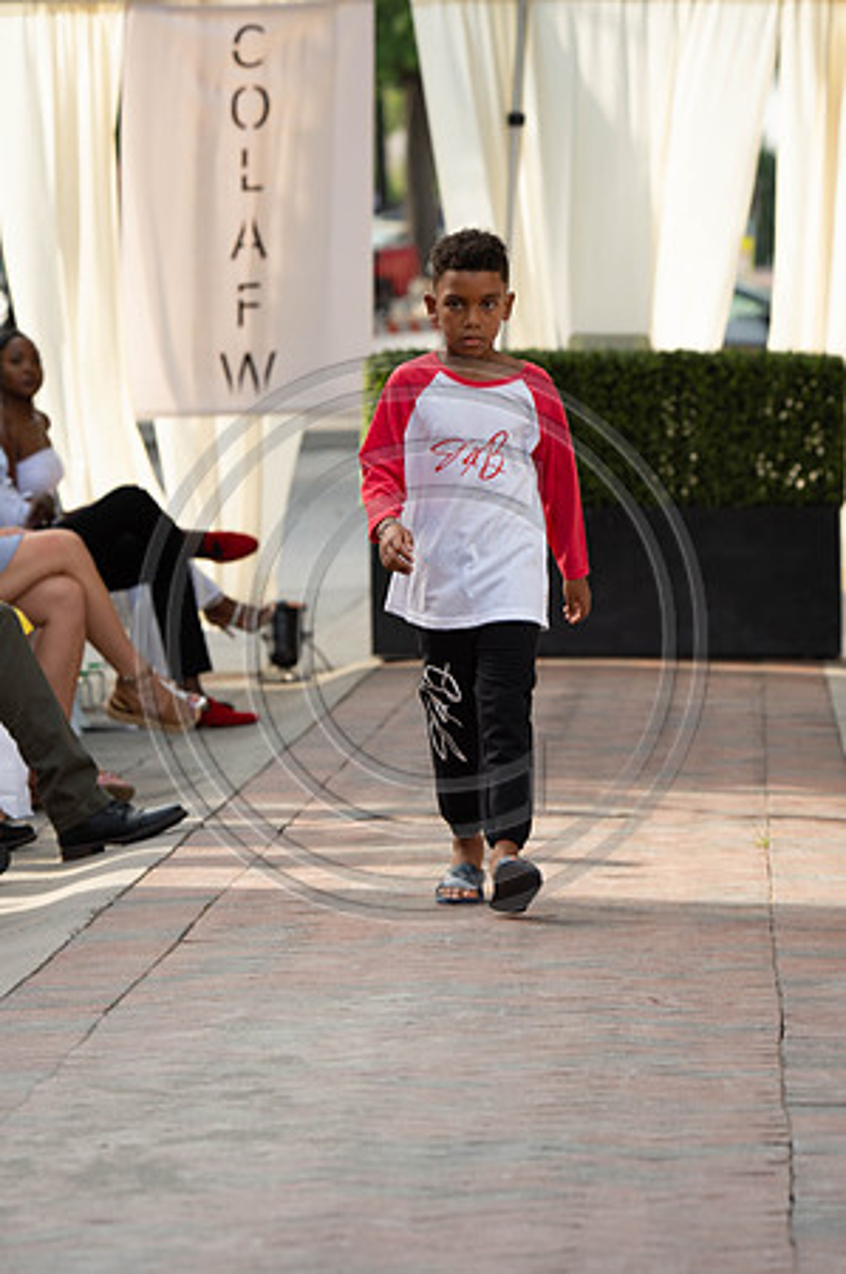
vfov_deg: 13.7
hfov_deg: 9.1
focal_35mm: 150
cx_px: 423
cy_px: 637
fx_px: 5299
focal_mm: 150
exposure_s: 1/160
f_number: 10
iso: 400
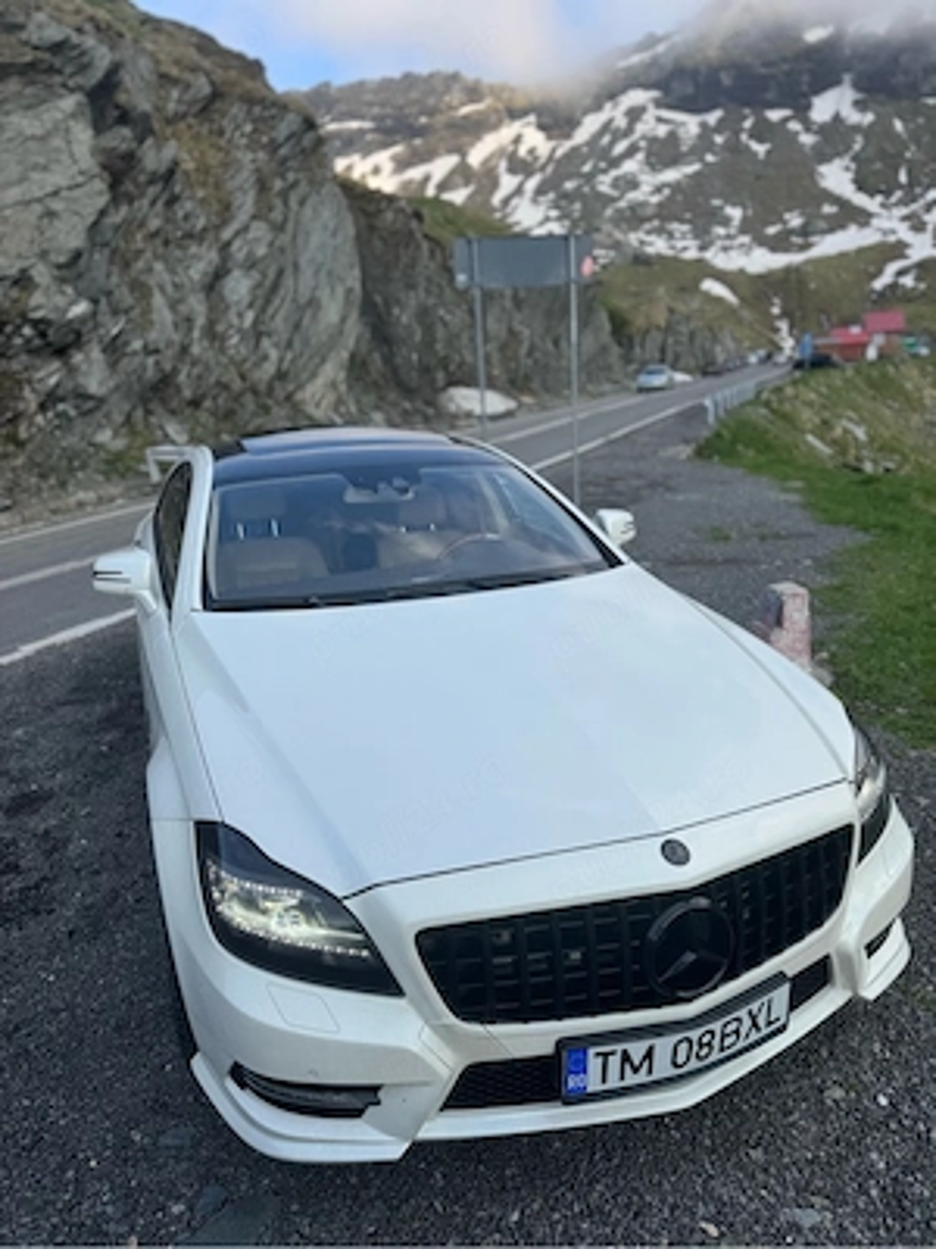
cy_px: 624
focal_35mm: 24
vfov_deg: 71.6
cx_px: 468
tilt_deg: -11.4
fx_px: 865
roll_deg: +3.4
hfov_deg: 56.8
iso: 80
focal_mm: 6.76
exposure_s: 1/1678
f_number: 1.78
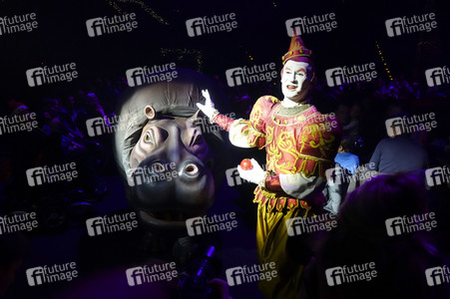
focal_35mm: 29
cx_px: 225
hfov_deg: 63.7
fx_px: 362
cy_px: 150
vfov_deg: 44.9
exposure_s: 1/200
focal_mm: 10.7
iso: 640
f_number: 4
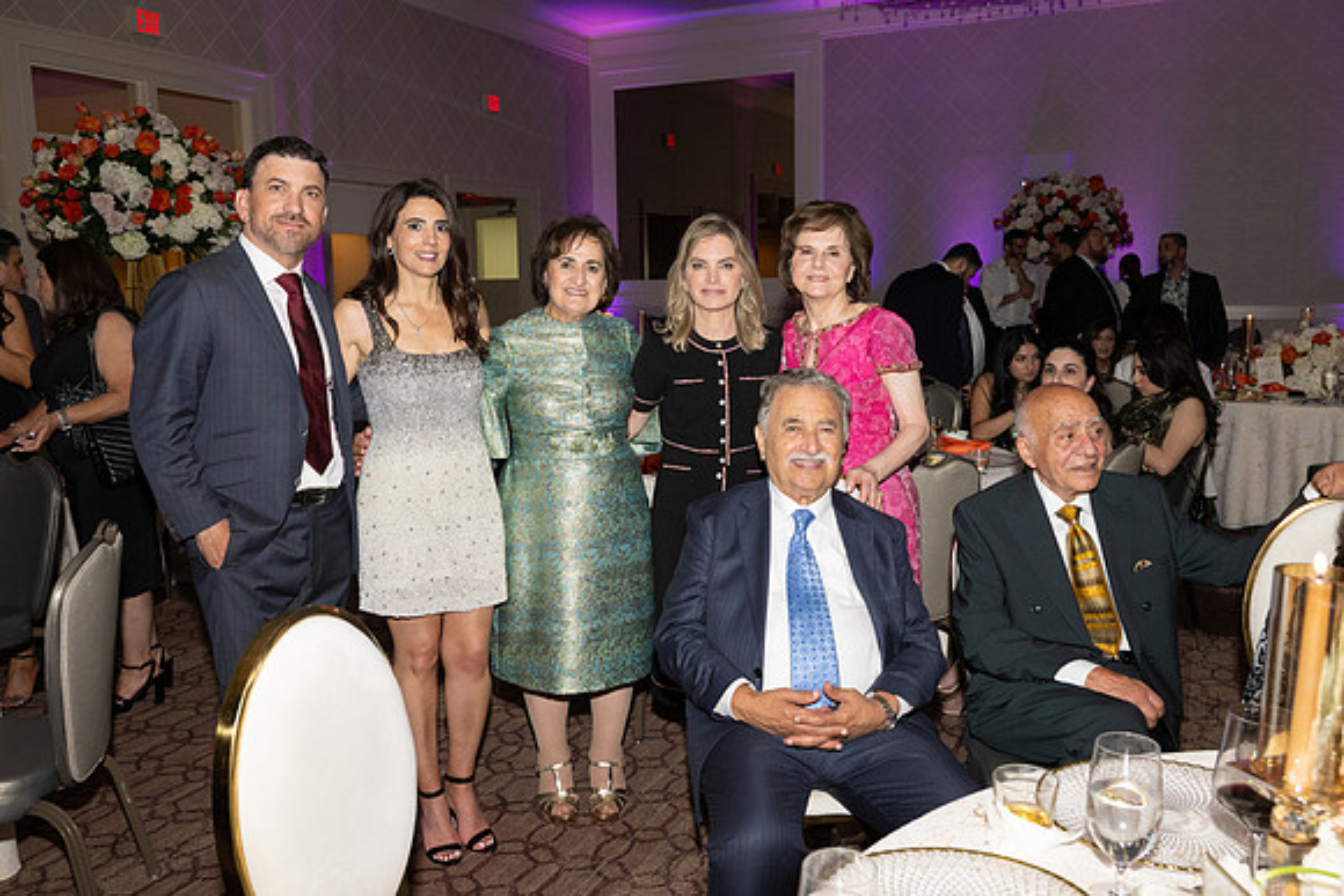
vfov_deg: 43.0
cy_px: 448
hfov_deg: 61.1
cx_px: 672
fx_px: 1139
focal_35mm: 30
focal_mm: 30.5
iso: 800
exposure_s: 1/100
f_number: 5.6
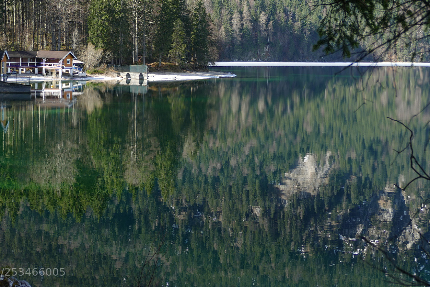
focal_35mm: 83
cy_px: 116
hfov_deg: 24.4
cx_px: 160
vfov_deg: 16.4
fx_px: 991
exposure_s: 1/400
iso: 125
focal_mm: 23.65
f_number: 3.6
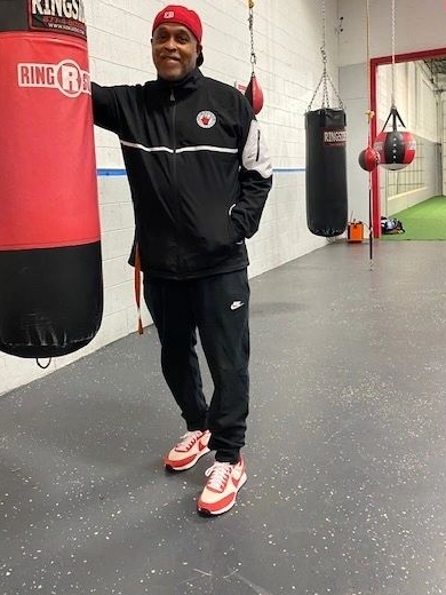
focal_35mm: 32
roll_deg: +2.6
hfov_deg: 43.9
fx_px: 550
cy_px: 237
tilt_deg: -5.1
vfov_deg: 56.4
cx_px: 178
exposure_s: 1/60
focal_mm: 4.25
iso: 320
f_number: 1.8
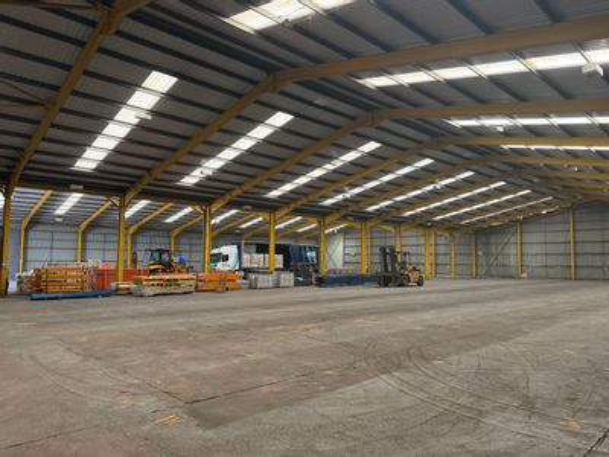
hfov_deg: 71.6
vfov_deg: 56.8
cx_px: 304
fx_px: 422
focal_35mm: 24
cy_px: 228
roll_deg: -0.1
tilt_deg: +2.2
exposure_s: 1/79
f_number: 1.78
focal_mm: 6.76
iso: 200
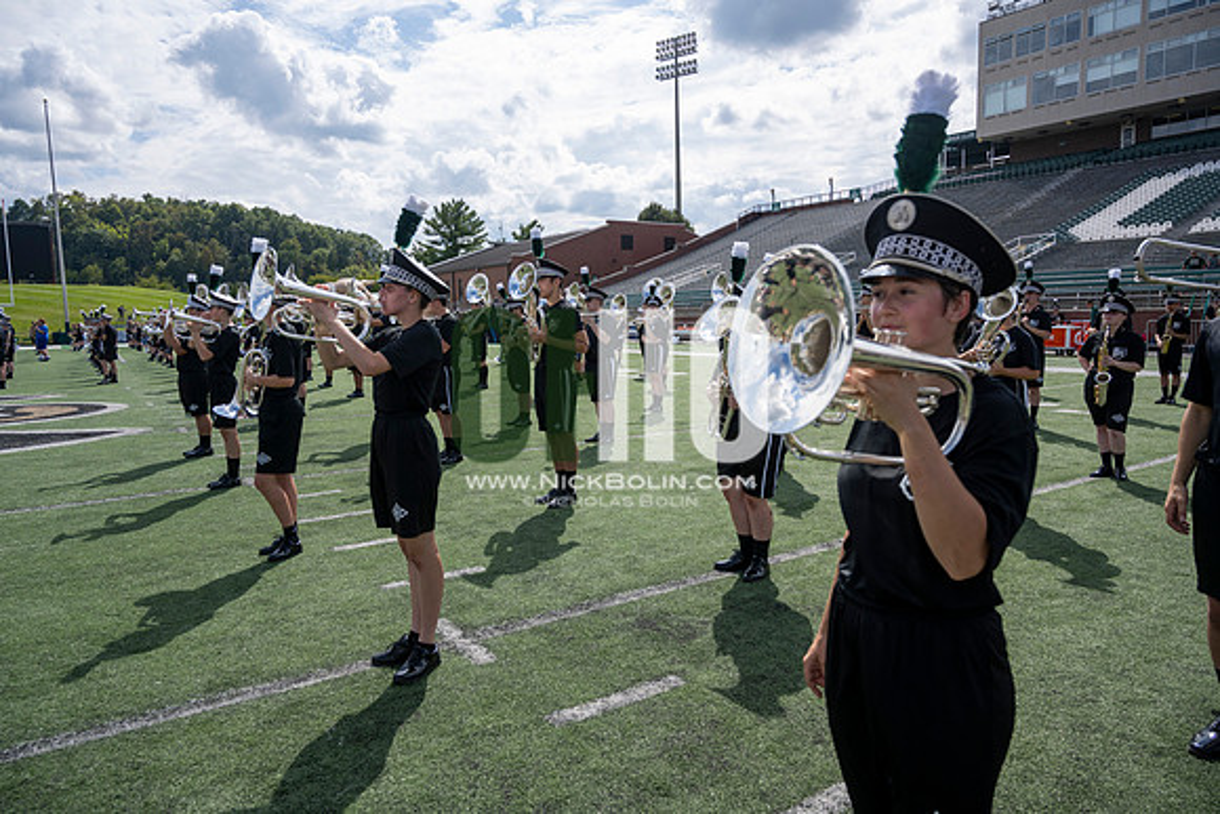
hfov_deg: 73.7
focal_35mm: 24
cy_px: 407
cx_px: 610
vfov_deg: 53.2
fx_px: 813
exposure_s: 1/1600
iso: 200
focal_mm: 24
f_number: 5
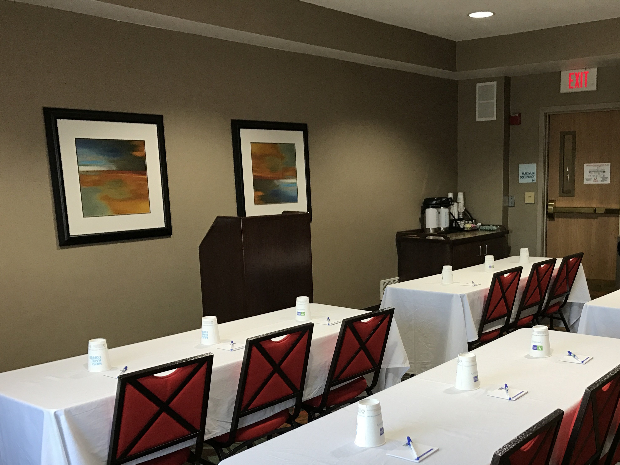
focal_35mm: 38
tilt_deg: -11.6
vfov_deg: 37.3
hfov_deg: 48.3
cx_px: 405
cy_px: 314
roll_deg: +1.5
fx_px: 681
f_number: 1.8
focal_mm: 3.99
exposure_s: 1/24
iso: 40
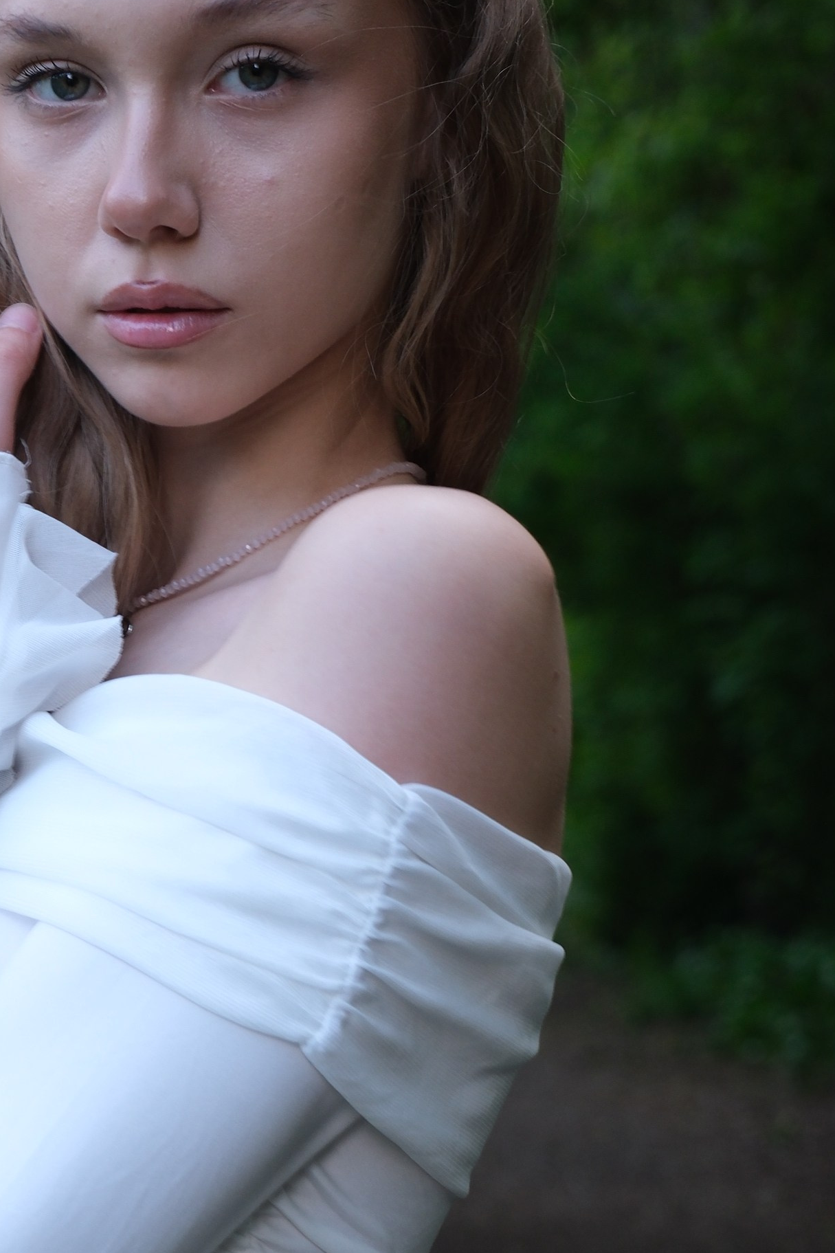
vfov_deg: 12.9
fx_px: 5498
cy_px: 975
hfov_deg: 8.6
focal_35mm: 158
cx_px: -36
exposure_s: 1/110
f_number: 4.8
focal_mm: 50
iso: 400
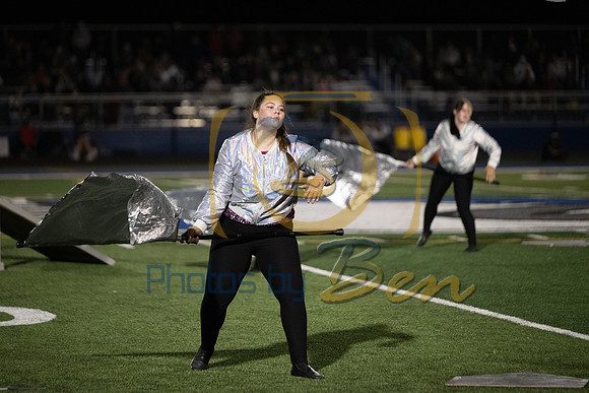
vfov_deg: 8.6
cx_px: 294
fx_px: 2618
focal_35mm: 160
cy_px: 196
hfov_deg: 12.8
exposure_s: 1/1250
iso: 5000
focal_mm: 160
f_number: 2.8
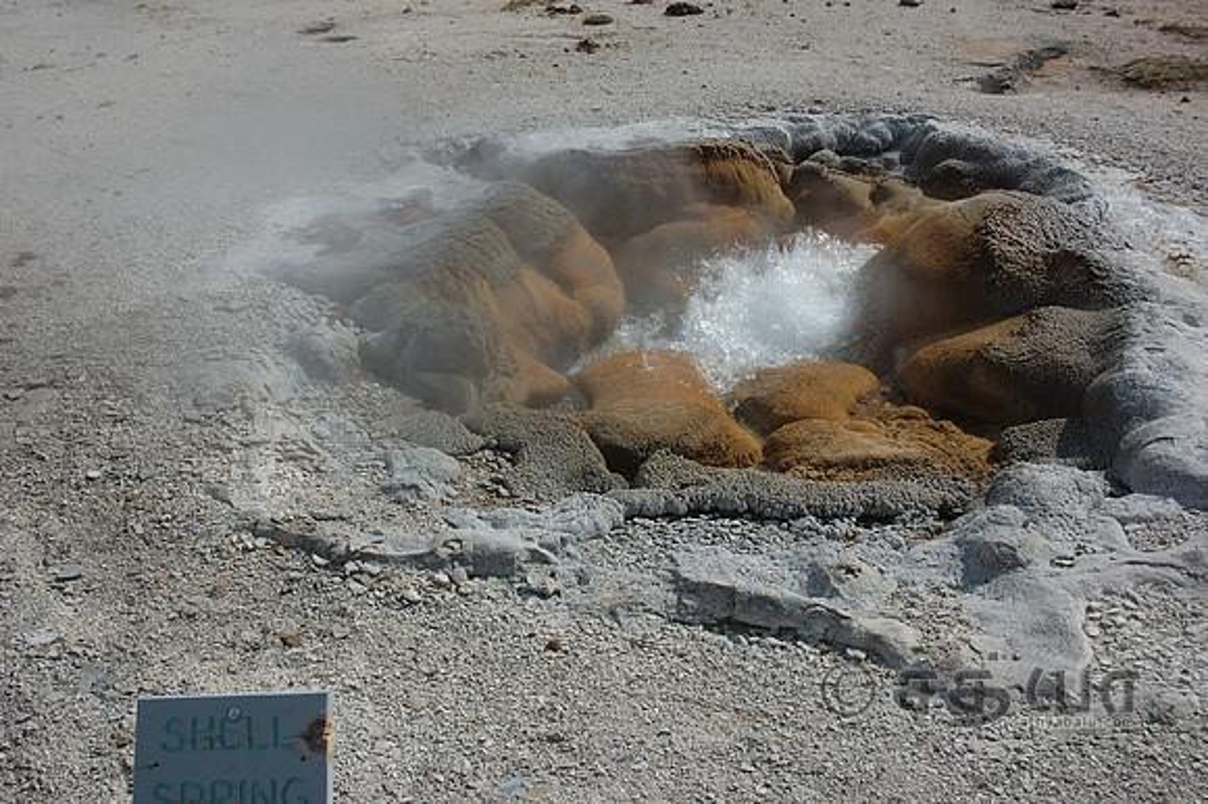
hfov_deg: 51.3
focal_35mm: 38
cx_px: 604
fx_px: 1258
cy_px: 402
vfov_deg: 35.5
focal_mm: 25
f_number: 8
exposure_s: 1/250
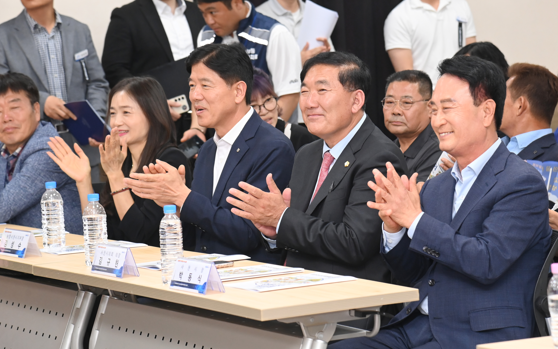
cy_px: 177
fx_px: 2053
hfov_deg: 15.5
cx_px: 296
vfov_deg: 9.7
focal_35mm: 135
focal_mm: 120
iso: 3200
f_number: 6.3
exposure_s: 1/250
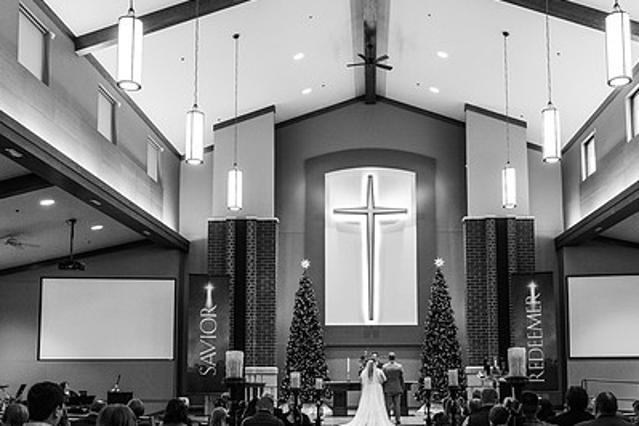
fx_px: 710
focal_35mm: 40
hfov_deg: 48.3
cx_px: 365
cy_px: 299
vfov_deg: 33.0
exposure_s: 1/250
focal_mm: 27.5
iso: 2000
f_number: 2.8
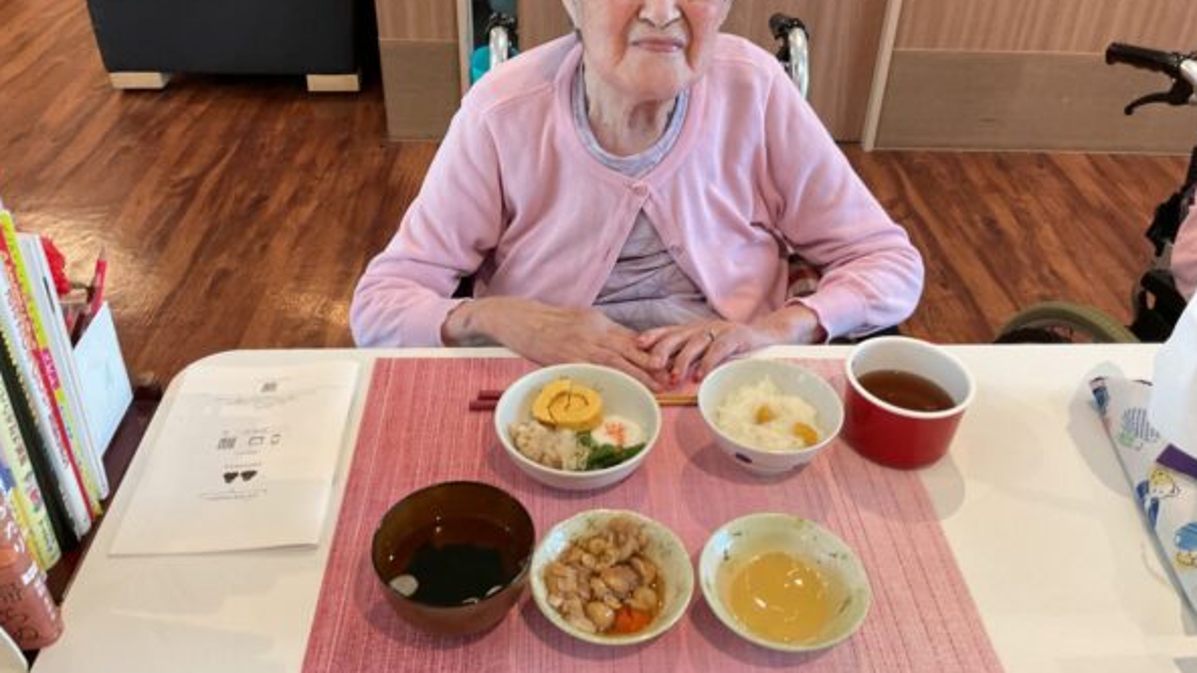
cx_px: 598
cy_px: 263
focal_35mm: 32
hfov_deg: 61.0
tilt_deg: -32.9
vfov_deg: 36.5
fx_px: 1016
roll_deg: -1.8
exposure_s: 1/50
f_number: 1.8
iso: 64
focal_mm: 3
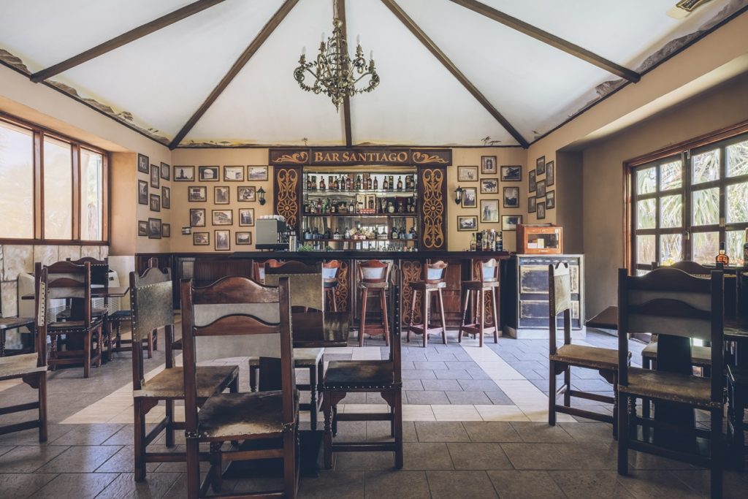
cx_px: 374
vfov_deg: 61.9
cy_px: 250
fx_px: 416
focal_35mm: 20
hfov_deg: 84.0
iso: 320
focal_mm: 13.2
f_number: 9
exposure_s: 1/10
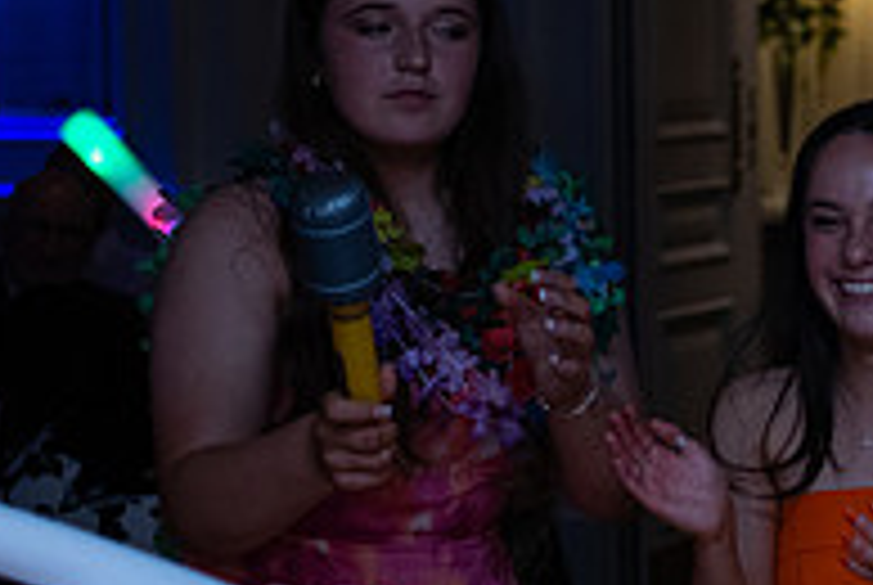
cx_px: 882
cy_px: 538
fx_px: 4493
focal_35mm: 185
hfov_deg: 11.0
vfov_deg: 7.4
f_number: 3.5
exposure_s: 1/160
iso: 640
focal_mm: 62
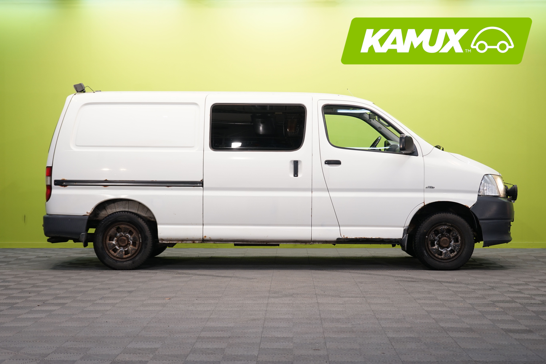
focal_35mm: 62
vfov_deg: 21.9
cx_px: 273
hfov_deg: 32.4
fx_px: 940
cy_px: 182
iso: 320
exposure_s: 1/25
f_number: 5.6
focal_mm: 62
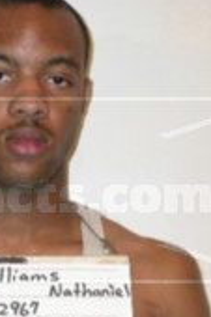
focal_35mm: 129
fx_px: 1136
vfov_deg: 15.9
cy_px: 191
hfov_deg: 10.5
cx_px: -1
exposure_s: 1/60.3
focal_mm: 12.7
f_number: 3.1
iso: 100
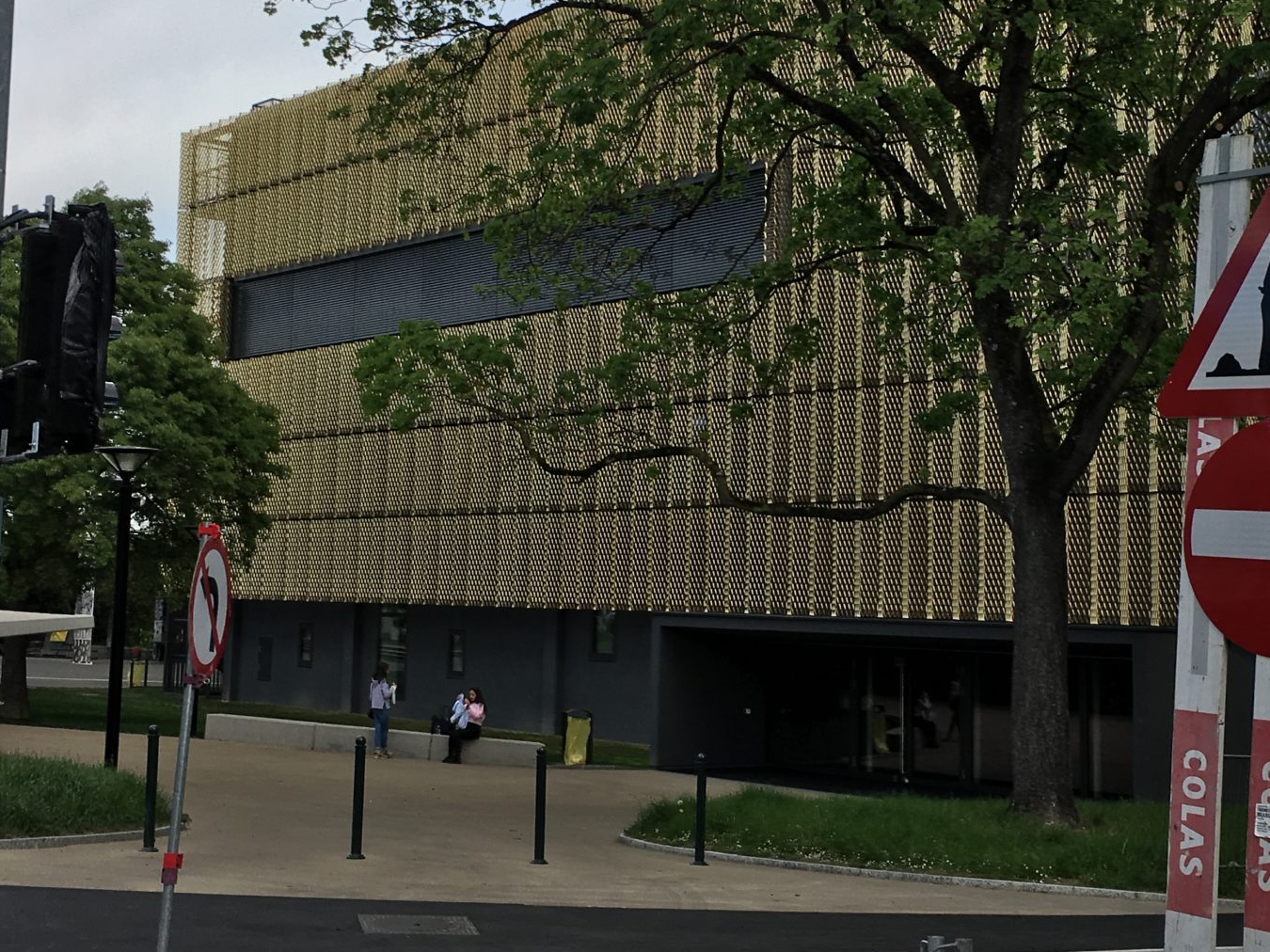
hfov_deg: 34.9
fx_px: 2017
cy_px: 348
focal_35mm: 55
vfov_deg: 26.5
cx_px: 744
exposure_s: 1/1282
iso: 25
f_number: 2.2
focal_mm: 4.15
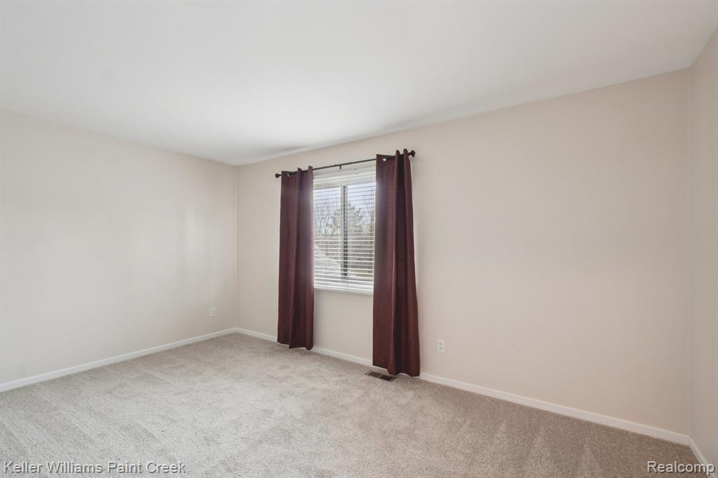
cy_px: 239
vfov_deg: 77.3
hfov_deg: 100.4
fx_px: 299
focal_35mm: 15
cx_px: 359
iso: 400
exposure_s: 1/3.33
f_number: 8
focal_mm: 10
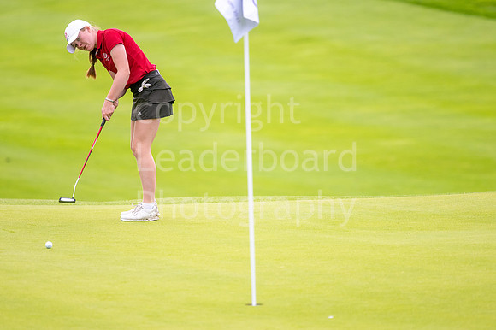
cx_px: 248
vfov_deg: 3.1
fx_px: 6196
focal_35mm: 450
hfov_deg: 4.6
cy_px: 165
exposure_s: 1/1250
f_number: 4
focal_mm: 300
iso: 320
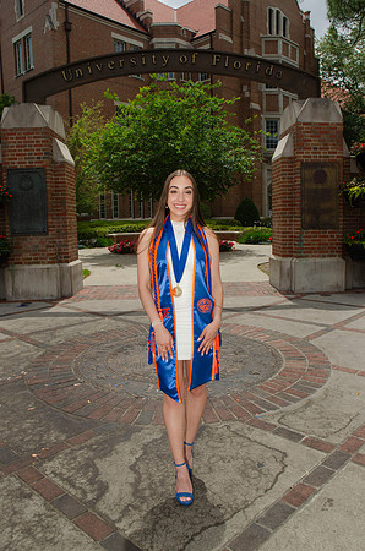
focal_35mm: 27
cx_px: 182
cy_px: 276
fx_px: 413
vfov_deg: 67.5
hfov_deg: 47.7
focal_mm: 18
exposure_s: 1/250
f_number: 9
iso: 100
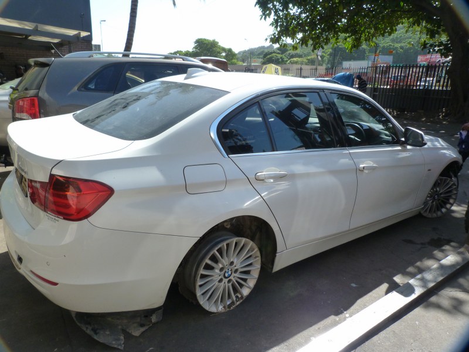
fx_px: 339
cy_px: 176
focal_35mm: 25
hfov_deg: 69.4
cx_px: 234
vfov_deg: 54.9
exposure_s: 1/200
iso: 125
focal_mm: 4.5
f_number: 4.5
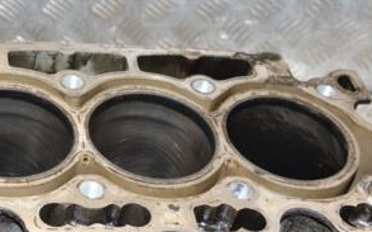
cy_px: 203
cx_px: 80
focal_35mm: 75
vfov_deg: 17.1
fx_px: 759
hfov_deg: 27.0
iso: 800
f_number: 5.6
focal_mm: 24
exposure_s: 1/200
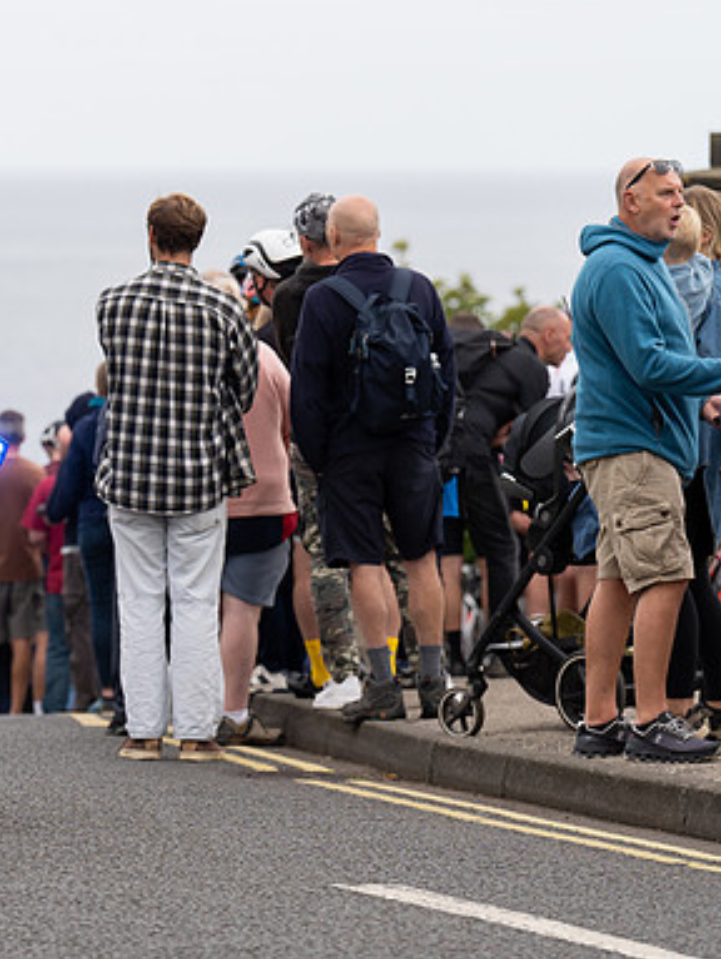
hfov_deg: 6.5
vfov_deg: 8.7
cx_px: -158
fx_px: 6321
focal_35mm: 228
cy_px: 368
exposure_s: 1/1000
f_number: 3.5
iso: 320
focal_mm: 128
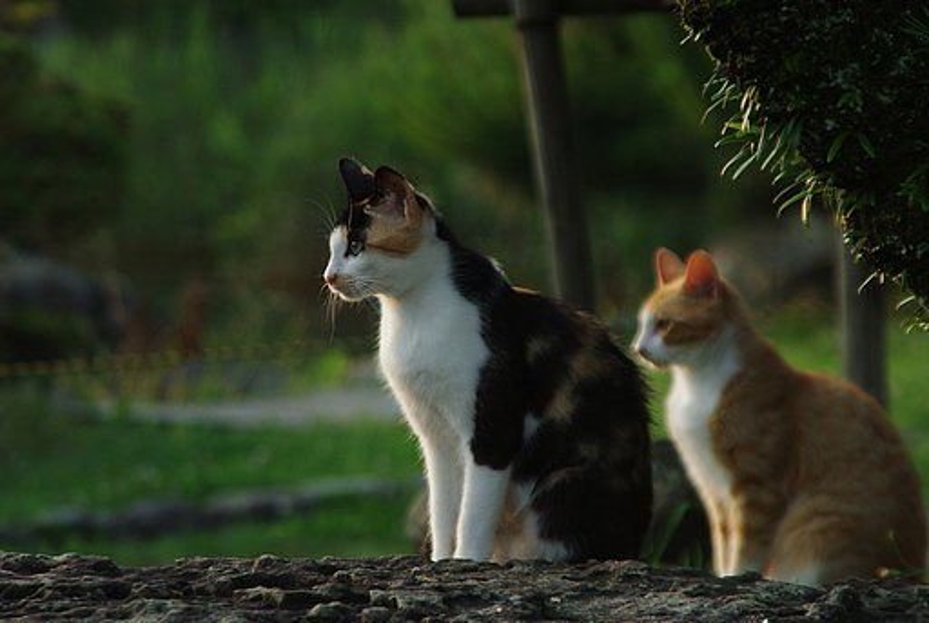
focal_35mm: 315
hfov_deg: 6.5
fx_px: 8140
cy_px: 312
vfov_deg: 4.4
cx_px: 464
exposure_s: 1/160
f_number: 6.7
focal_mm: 210
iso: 200
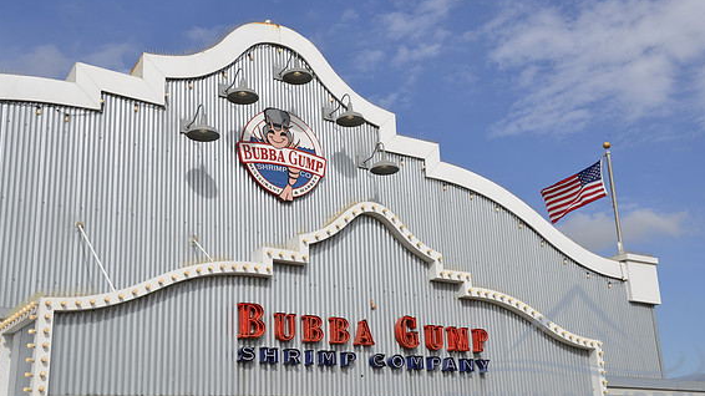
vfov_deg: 26.5
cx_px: 356
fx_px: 841
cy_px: 212
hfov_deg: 45.5
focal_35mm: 45
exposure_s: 1/320
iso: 100
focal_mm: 28
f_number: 9
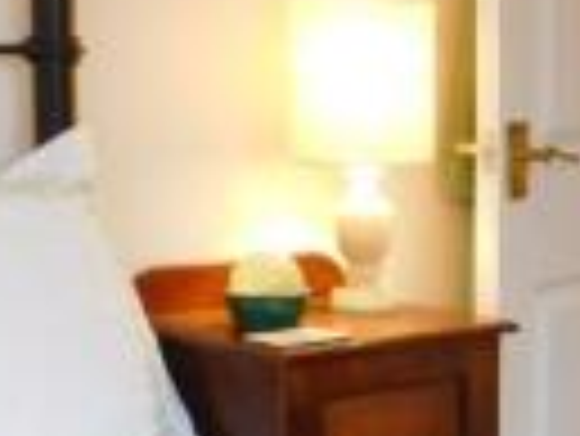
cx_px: 960
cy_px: 335
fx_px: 1895
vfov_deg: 13.1
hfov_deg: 15.5
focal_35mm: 113
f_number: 3.1
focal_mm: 4.5
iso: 200
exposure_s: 1/30
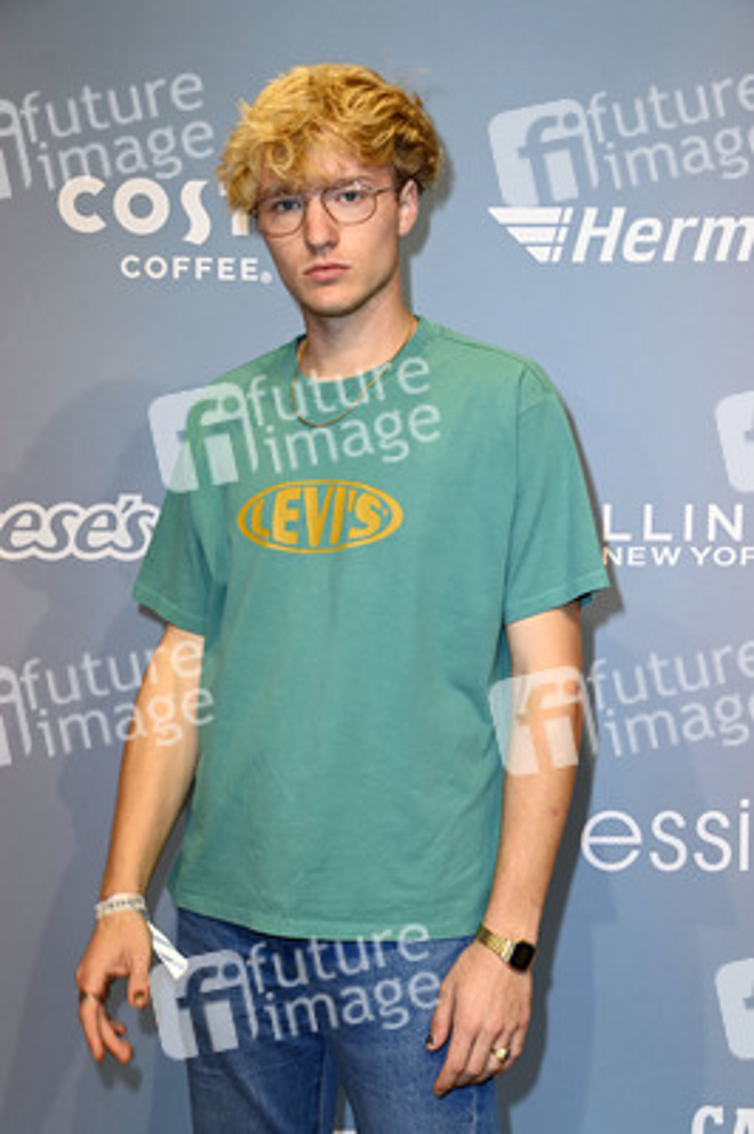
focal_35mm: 62
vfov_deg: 32.4
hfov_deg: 21.9
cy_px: 567
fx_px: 1951
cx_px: 377
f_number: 5.6
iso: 400
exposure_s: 1/160
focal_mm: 62
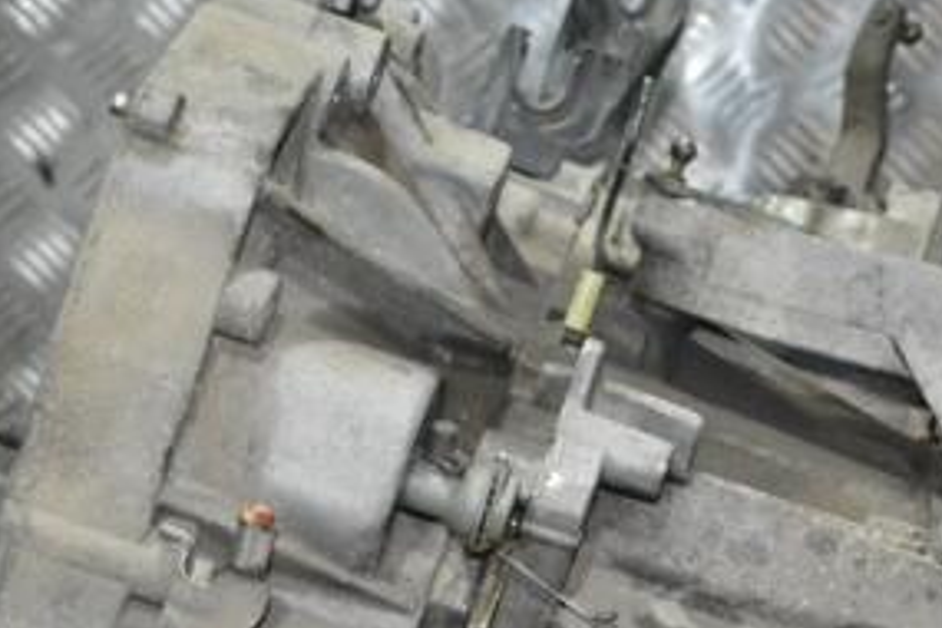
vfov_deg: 9.8
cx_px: 631
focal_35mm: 139
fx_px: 3637
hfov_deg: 14.7
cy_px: 526
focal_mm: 44
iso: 3200
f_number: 5.3
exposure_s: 1/60
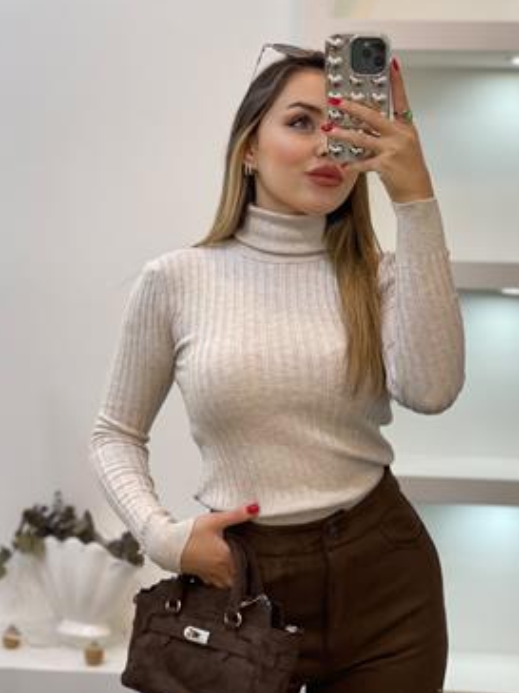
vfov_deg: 32.7
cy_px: 321
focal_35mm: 59
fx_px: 1179
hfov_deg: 24.8
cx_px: 279
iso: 80
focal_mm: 6
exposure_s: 1/100
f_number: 2
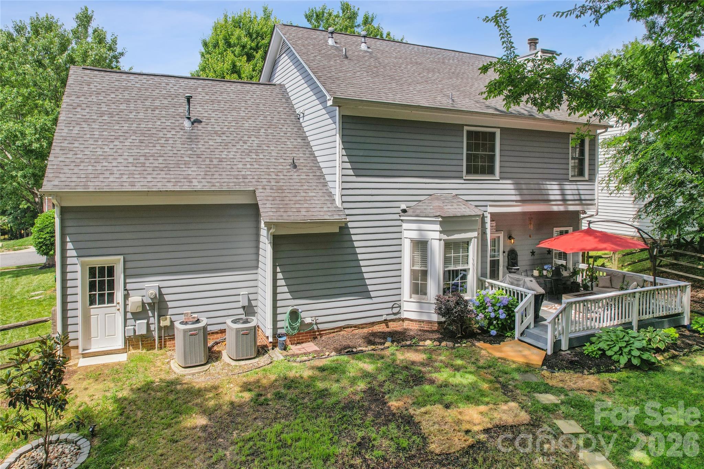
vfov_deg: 57.2
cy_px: 234
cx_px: 352
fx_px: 430
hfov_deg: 78.6
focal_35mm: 22
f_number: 2.8
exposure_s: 1/160
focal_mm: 8.4
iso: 100
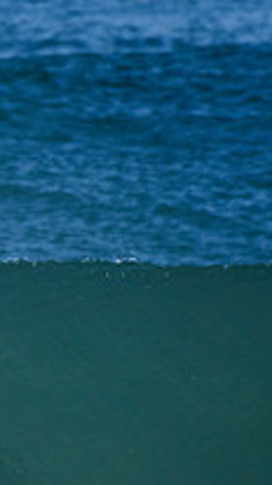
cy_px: 423
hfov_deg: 0.6
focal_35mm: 2202
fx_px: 28315
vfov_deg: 1.0
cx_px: -260
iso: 560
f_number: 5.6
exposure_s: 1/4000
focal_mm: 500
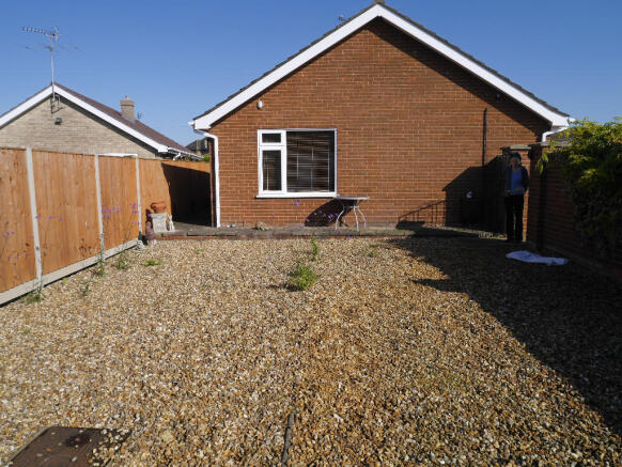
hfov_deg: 71.6
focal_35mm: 24
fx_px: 431
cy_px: 234
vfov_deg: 56.9
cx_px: 311
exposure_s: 1/500
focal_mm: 12
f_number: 8
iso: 160
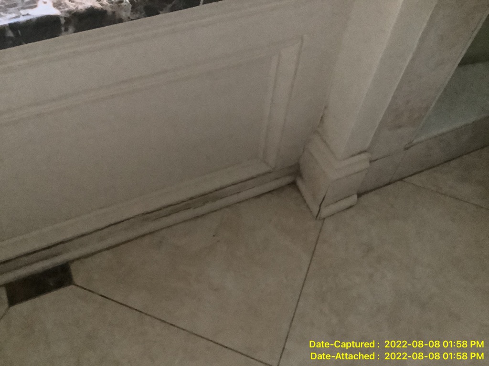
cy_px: 183
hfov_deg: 58.4
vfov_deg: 45.4
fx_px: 438
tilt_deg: -58.9
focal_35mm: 31
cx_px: 244
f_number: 2.4
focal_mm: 3.3
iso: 400
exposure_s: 1/40
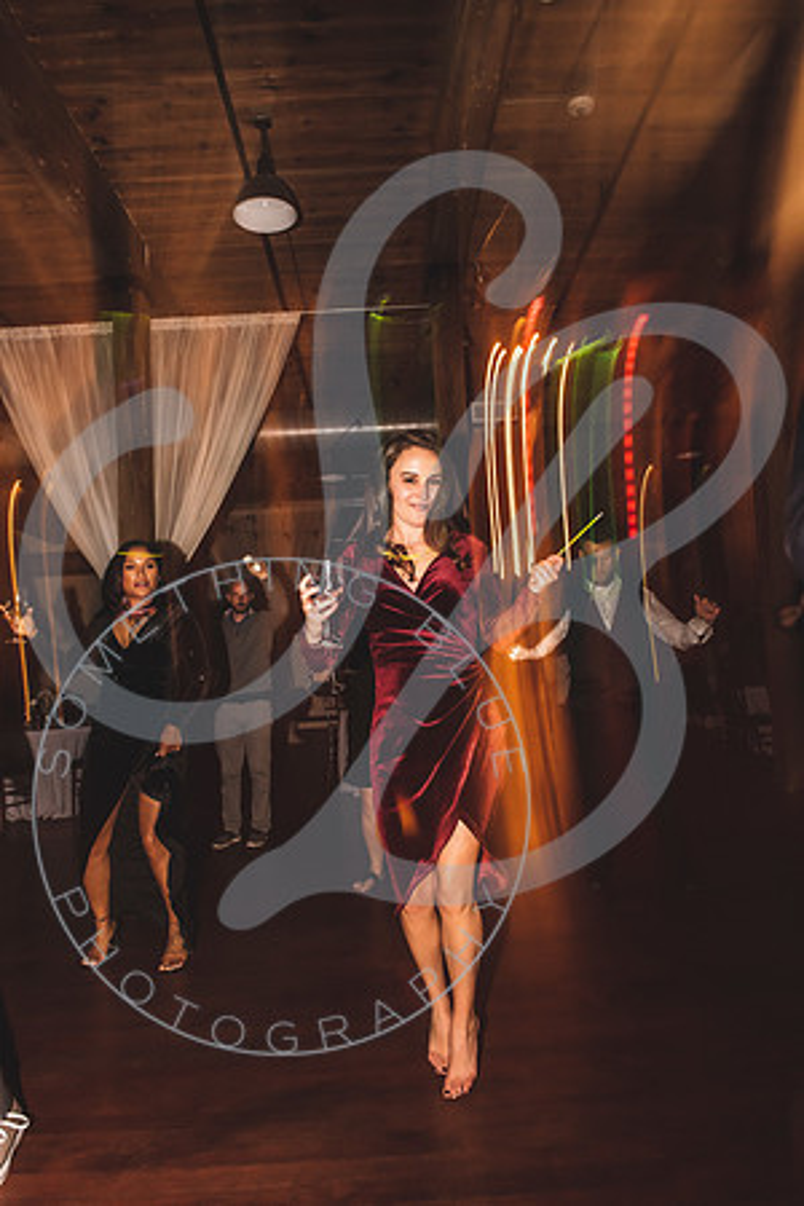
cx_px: 402
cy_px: 603
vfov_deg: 73.7
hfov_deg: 53.1
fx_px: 804
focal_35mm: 24
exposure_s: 1/6
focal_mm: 24
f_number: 11
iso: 1000
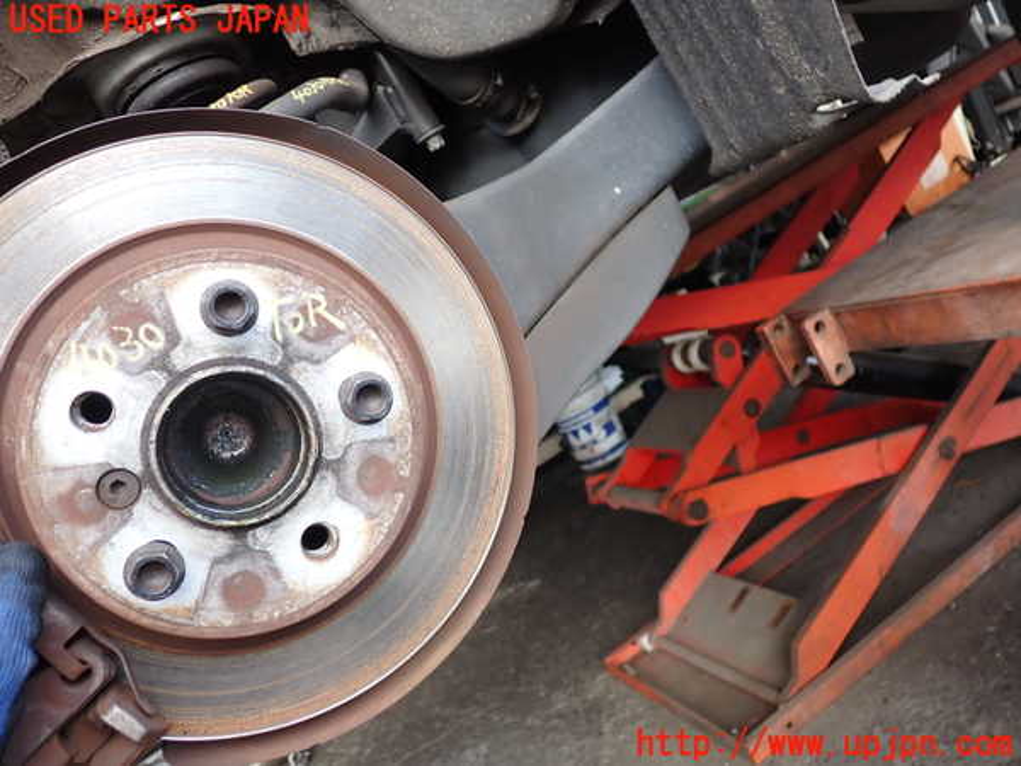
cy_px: 383
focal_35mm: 30
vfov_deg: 46.8
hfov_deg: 60.0
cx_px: 510
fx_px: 885
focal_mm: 5.4
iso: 100
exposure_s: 1/60
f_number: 2.3
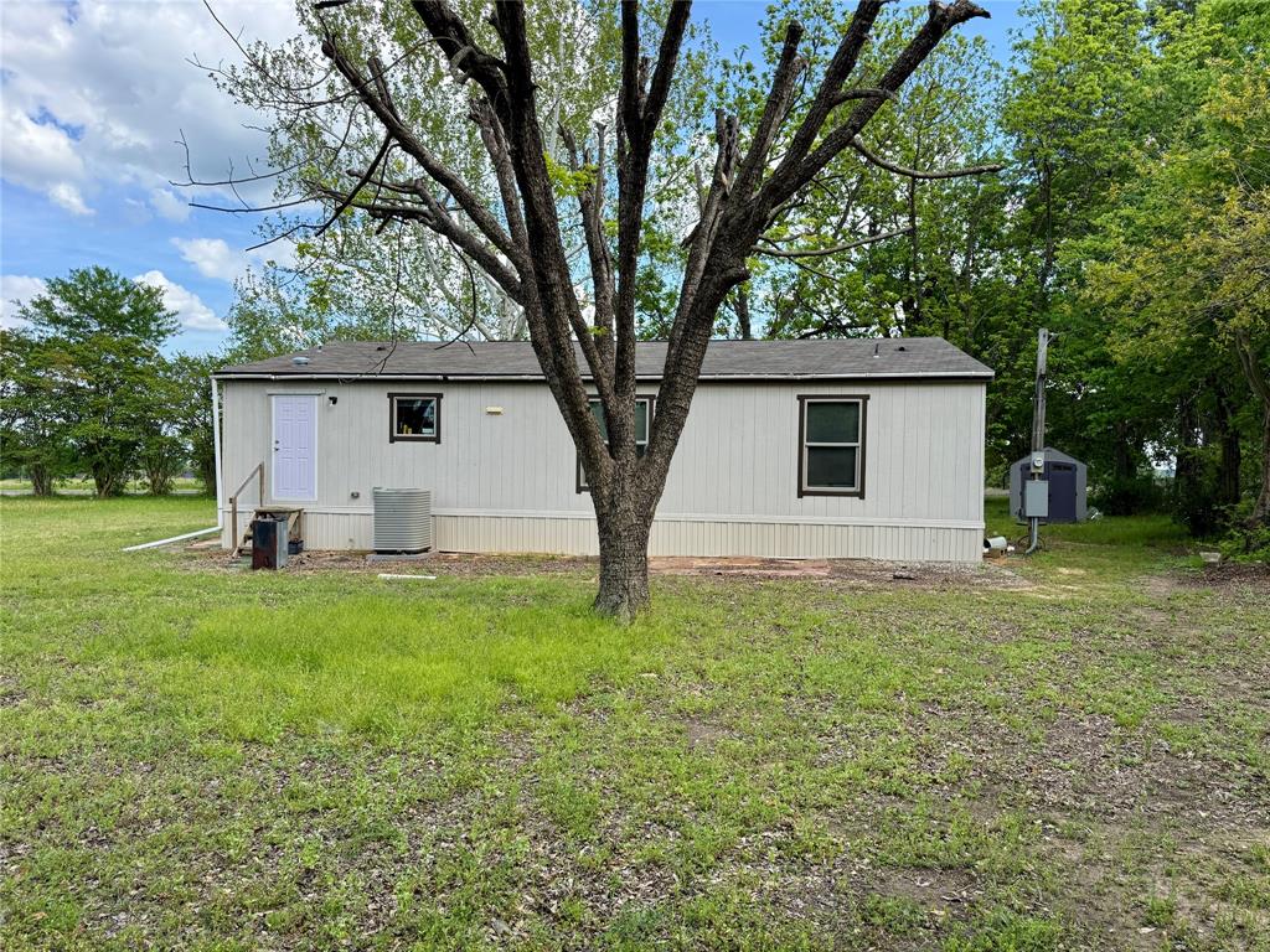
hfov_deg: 71.6
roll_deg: -0.4
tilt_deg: -0.1
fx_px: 881
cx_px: 635
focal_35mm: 24
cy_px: 476
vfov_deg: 56.8
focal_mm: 6.76
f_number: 1.78
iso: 100
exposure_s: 1/2000
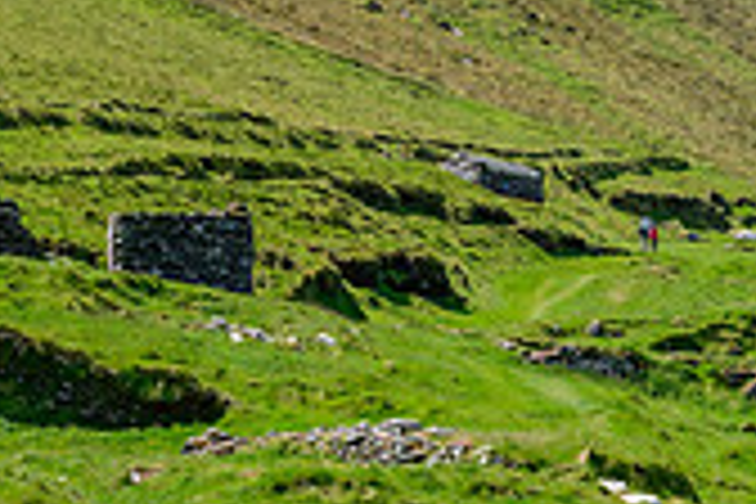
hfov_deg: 14.8
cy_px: 461
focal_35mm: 131
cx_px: 1058
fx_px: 2751
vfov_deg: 10.4
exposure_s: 1/640
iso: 400
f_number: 11
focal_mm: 38
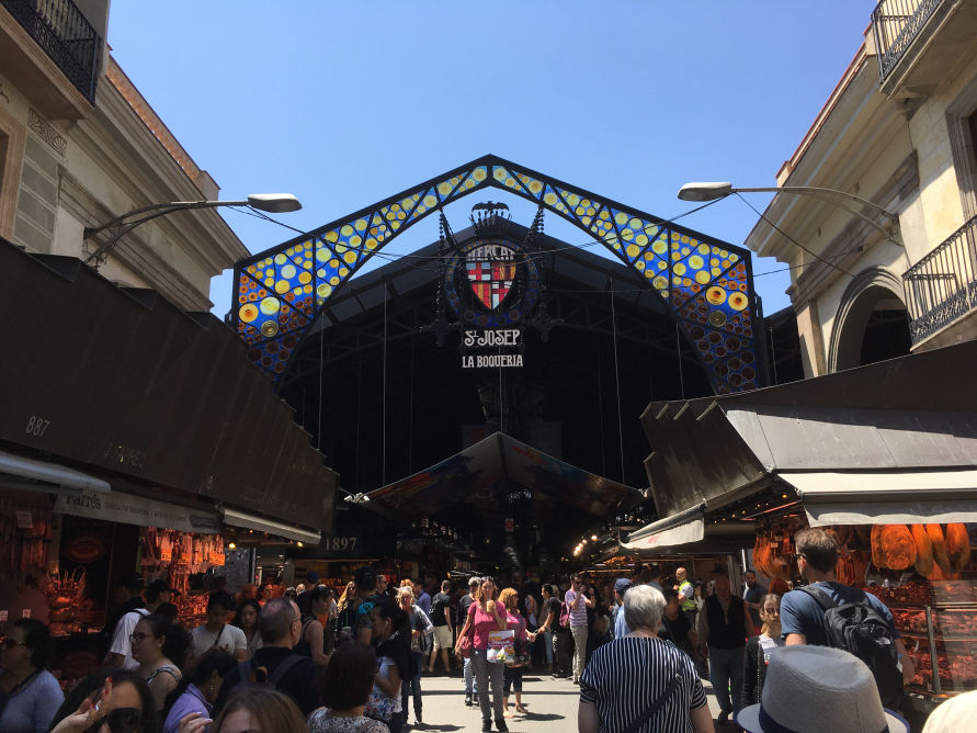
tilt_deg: +13.9
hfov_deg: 61.7
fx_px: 818
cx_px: 488
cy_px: 366
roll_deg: -0.2
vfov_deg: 48.2
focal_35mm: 29
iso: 25
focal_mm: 4.15
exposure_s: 1/1068
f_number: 2.2
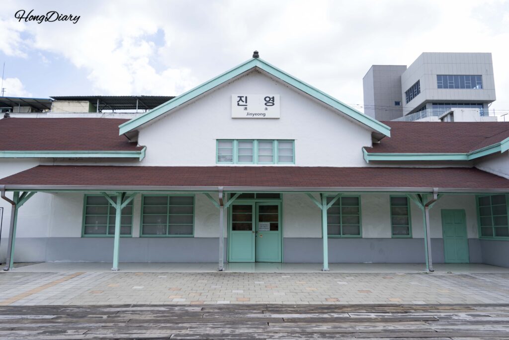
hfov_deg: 65.5
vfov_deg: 46.4
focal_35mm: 28
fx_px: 396
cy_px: 170
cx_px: 254
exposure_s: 1/125
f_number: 8
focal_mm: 28
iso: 100
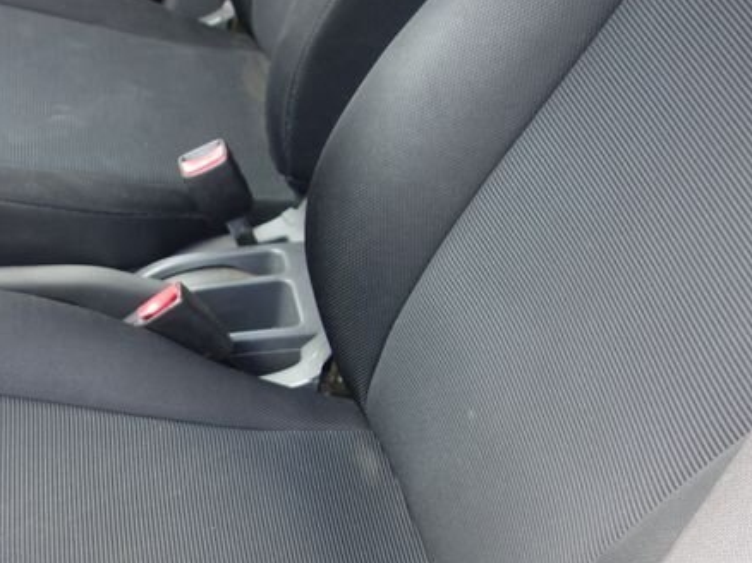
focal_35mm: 63
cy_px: 385
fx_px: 1368
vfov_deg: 23.1
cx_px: 120
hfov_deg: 29.8
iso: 125
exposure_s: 1/125
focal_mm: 10.4
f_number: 1.8
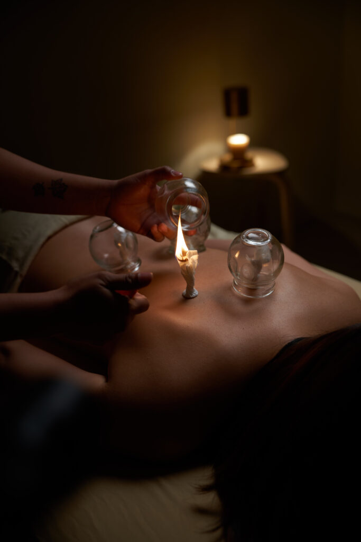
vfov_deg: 47.4
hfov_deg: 32.6
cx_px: 180
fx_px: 616
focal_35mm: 41
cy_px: 271
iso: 100
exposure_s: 1/60
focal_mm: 41
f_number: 2.8
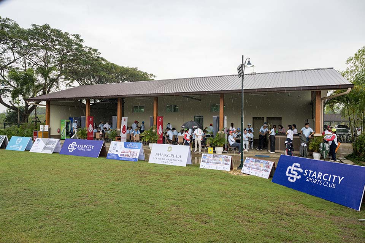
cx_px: 182
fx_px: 243
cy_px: 122
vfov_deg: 53.1
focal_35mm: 24
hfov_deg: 73.7
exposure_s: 1/400
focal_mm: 24
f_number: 8
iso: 1000
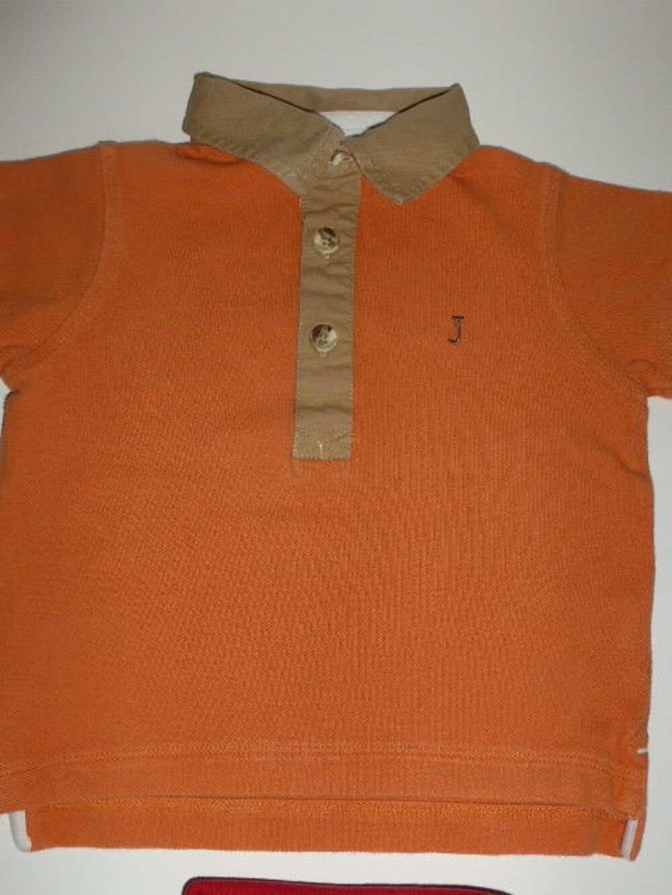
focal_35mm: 35
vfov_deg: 52.6
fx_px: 906
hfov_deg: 40.7
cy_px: 448
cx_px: 336
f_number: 3.7
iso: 100
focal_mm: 6.1
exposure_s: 1/60
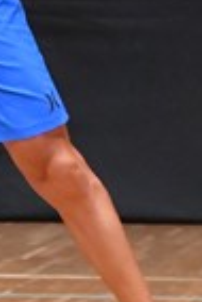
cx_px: 129
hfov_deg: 0.9
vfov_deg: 1.4
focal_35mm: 1473
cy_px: -9
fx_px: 12367
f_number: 5.6
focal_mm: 180
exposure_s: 1/400
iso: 8000
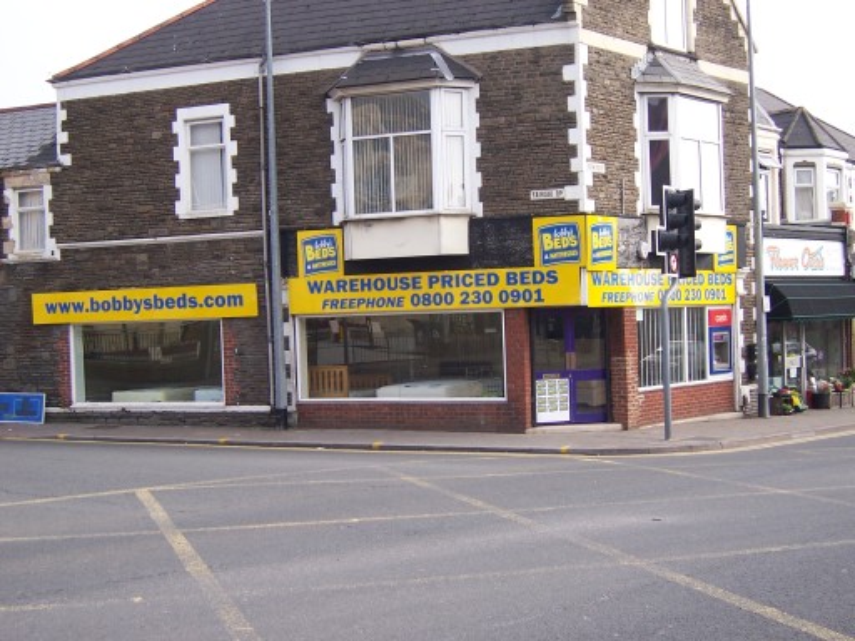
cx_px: 428
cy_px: 320
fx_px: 1334
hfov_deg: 35.5
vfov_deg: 27.0
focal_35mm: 54
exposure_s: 1/250
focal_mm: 9
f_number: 3.6
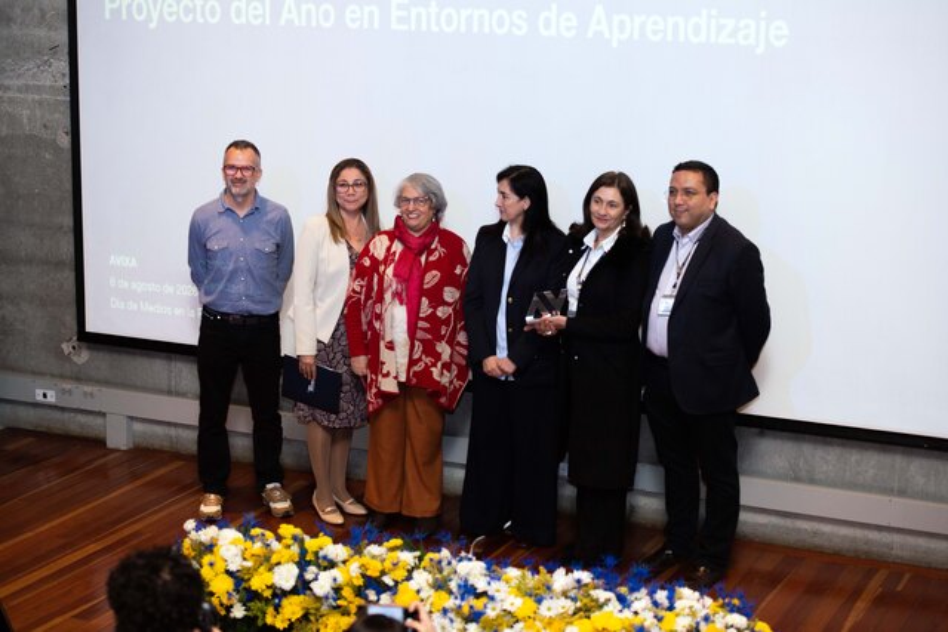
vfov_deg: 19.5
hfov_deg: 28.8
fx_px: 1844
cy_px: 316
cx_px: 474
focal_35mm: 70
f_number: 3.2
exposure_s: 1/250
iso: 3200
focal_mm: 70
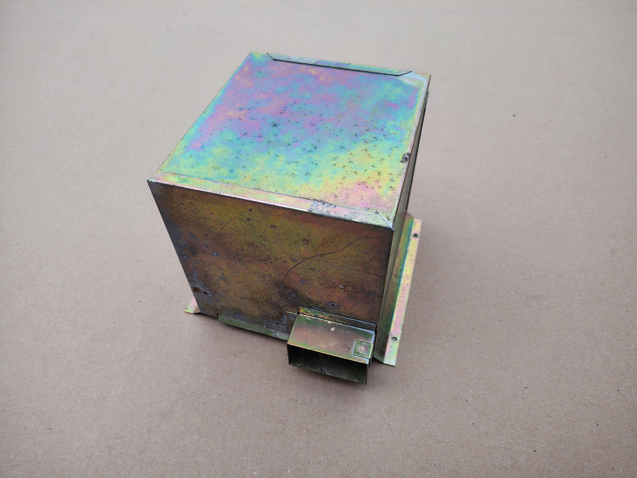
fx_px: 442
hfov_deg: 71.6
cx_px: 318
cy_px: 239
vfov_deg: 56.8
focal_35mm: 24
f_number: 1.8
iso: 100
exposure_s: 1/1340
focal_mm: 5.56
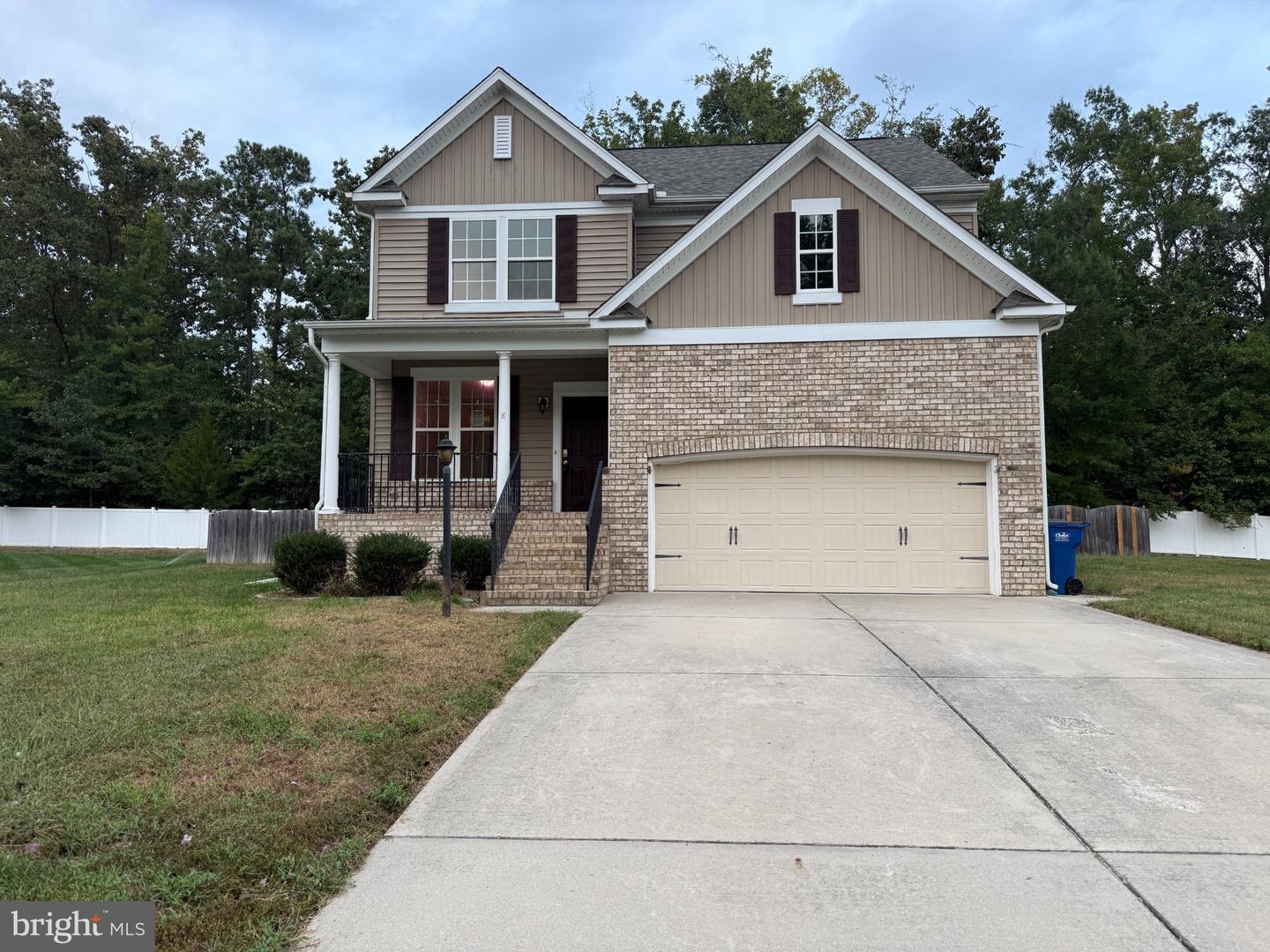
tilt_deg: +5.4
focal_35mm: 24
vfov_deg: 56.8
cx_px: 635
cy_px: 476
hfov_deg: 71.6
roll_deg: +0.2
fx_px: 881
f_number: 1.78
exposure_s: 1/121
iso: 100
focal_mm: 6.76
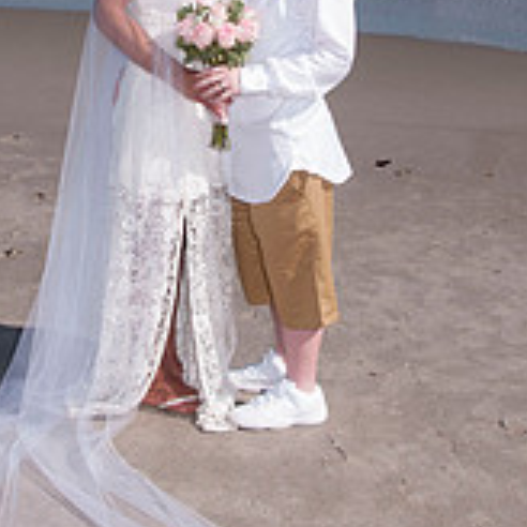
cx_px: 210
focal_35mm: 70
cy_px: 58
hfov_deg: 24.6
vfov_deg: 24.0
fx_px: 1206
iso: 100
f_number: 11
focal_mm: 20
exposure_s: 1/250
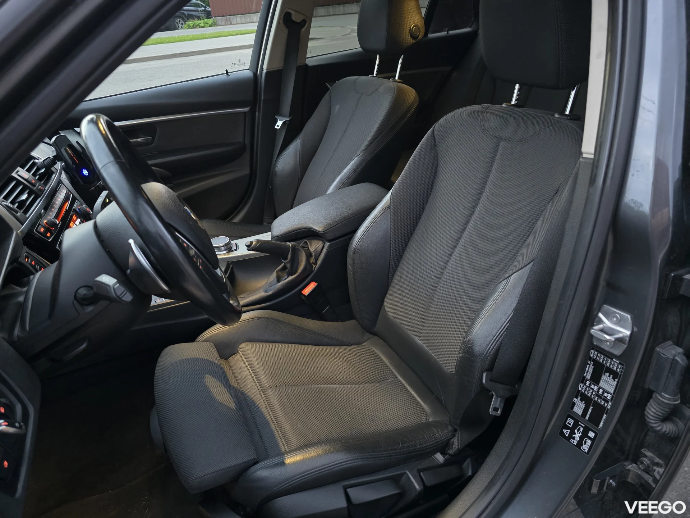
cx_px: 345
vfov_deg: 58.9
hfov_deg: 73.9
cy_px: 259
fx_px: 458
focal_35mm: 23
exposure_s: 1/20
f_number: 1.7
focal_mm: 6.3
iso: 1600
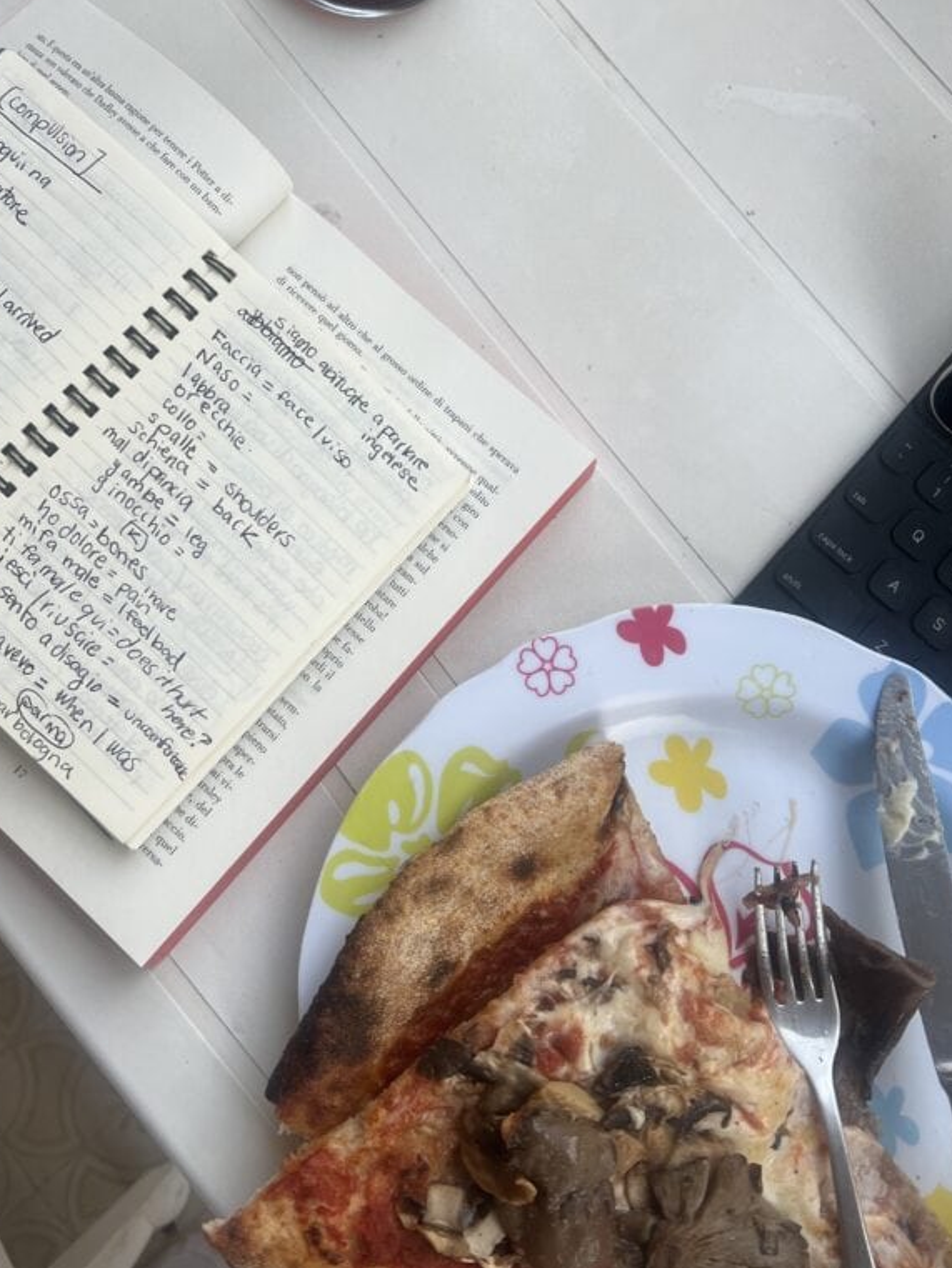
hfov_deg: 40.5
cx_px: 375
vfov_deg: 52.1
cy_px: 480
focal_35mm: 35
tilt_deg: -79.0
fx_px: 1283
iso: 50
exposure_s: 1/121
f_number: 1.5
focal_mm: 5.7
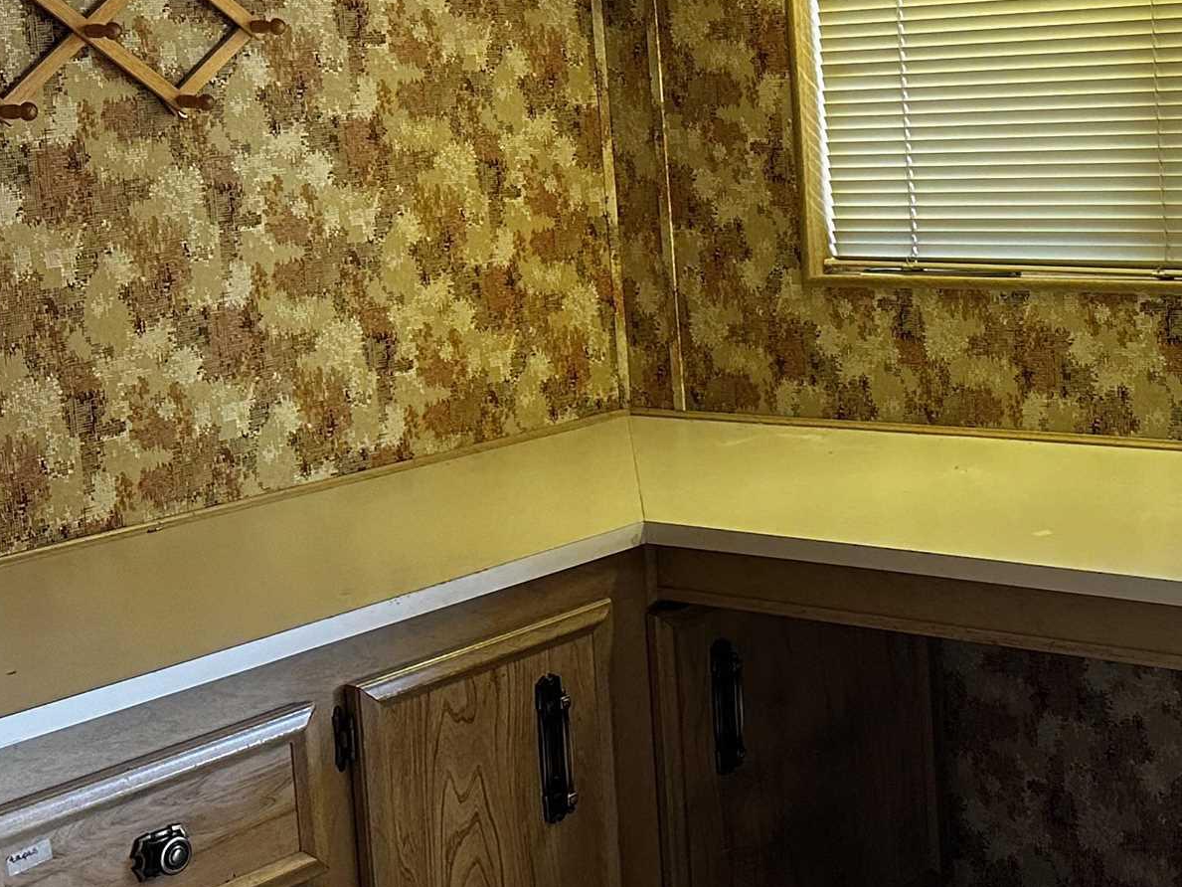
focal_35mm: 62
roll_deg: +1.9
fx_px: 2117
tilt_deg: -6.4
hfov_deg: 29.9
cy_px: 295
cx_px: 1055
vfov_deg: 23.5
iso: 200
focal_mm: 6.86
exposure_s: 1/120
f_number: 1.78
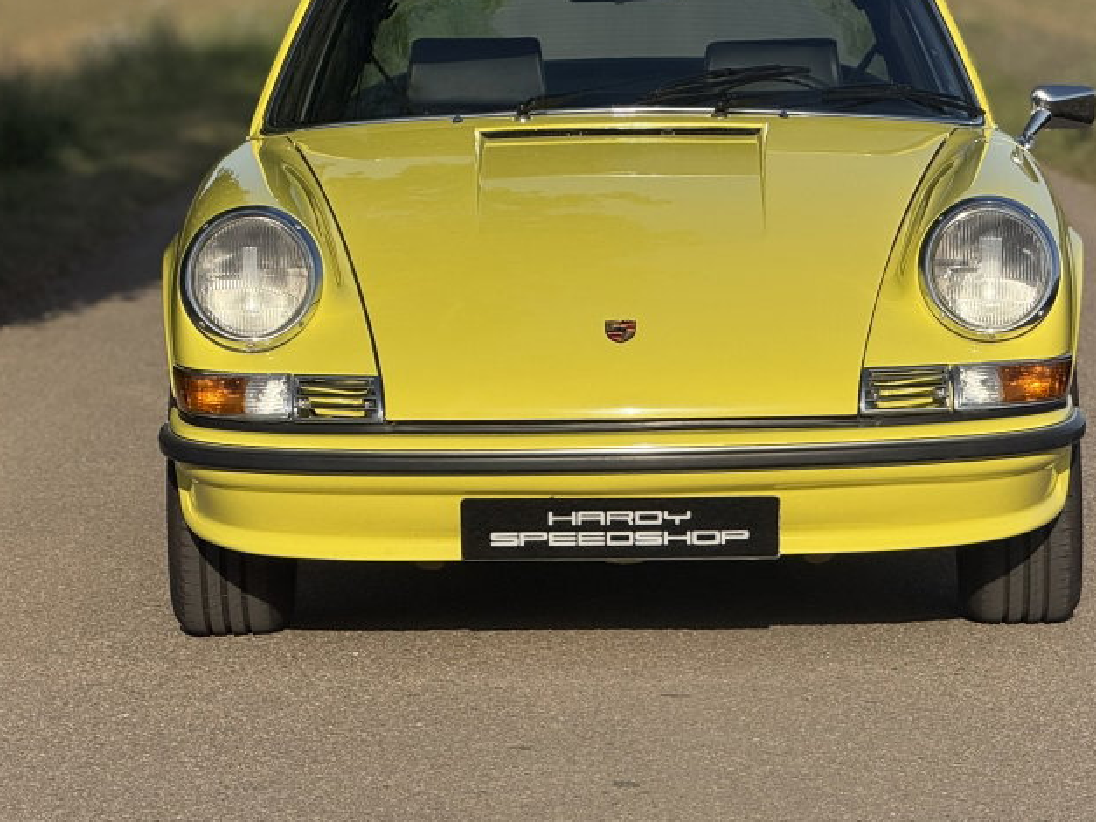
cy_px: 243
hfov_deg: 10.1
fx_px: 6204
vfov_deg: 7.6
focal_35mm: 196
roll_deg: -0.1
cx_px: 633
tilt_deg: -2.6
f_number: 2.8
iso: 50
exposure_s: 1/2525
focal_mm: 15.66
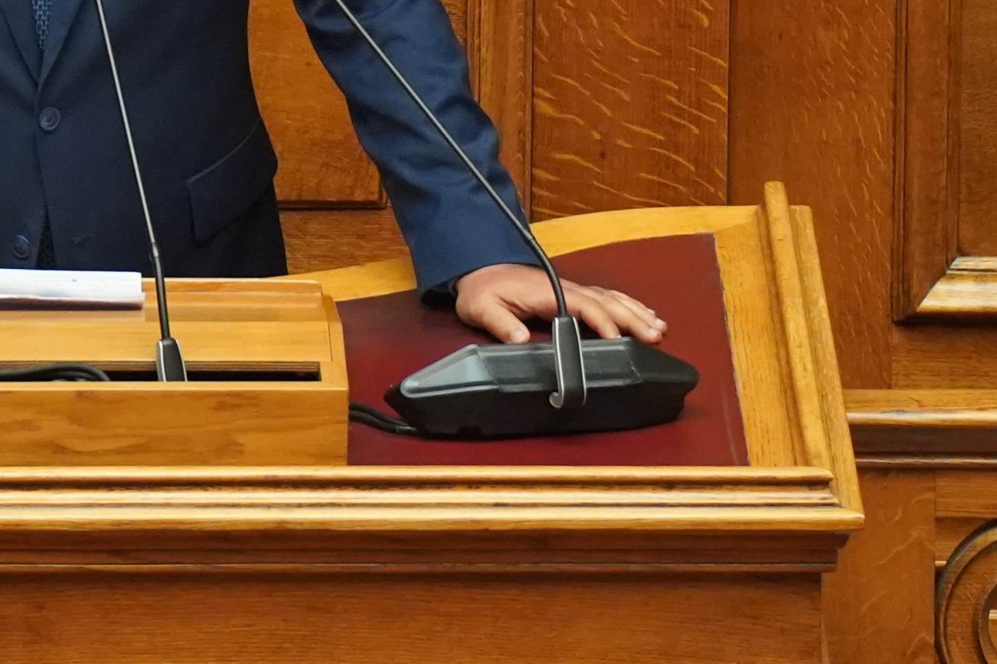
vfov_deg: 2.1
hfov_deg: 3.2
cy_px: -7
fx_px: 17968
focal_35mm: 649
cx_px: 77
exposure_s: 1/250
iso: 4000
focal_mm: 160
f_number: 5.6
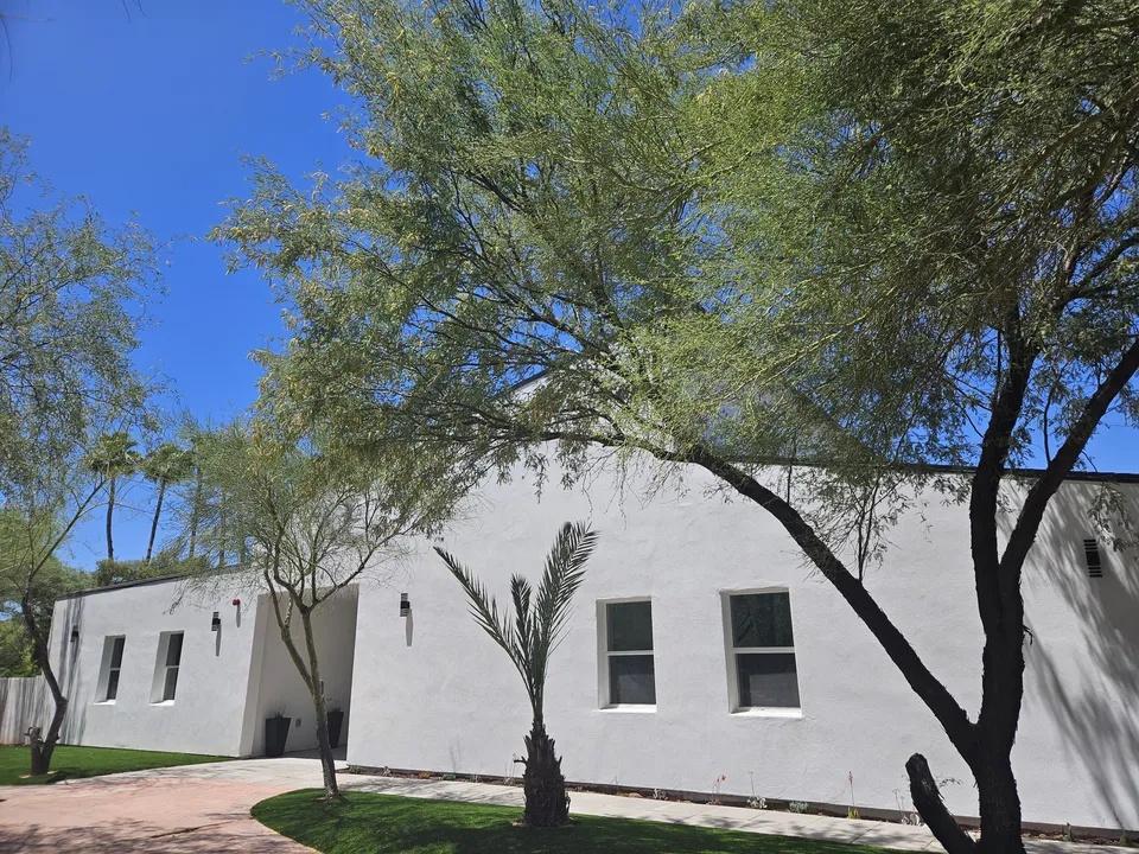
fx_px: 757
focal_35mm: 23
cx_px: 570
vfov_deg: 58.9
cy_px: 427
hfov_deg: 73.9
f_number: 1.8
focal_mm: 5.4
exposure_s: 1/2140
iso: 25
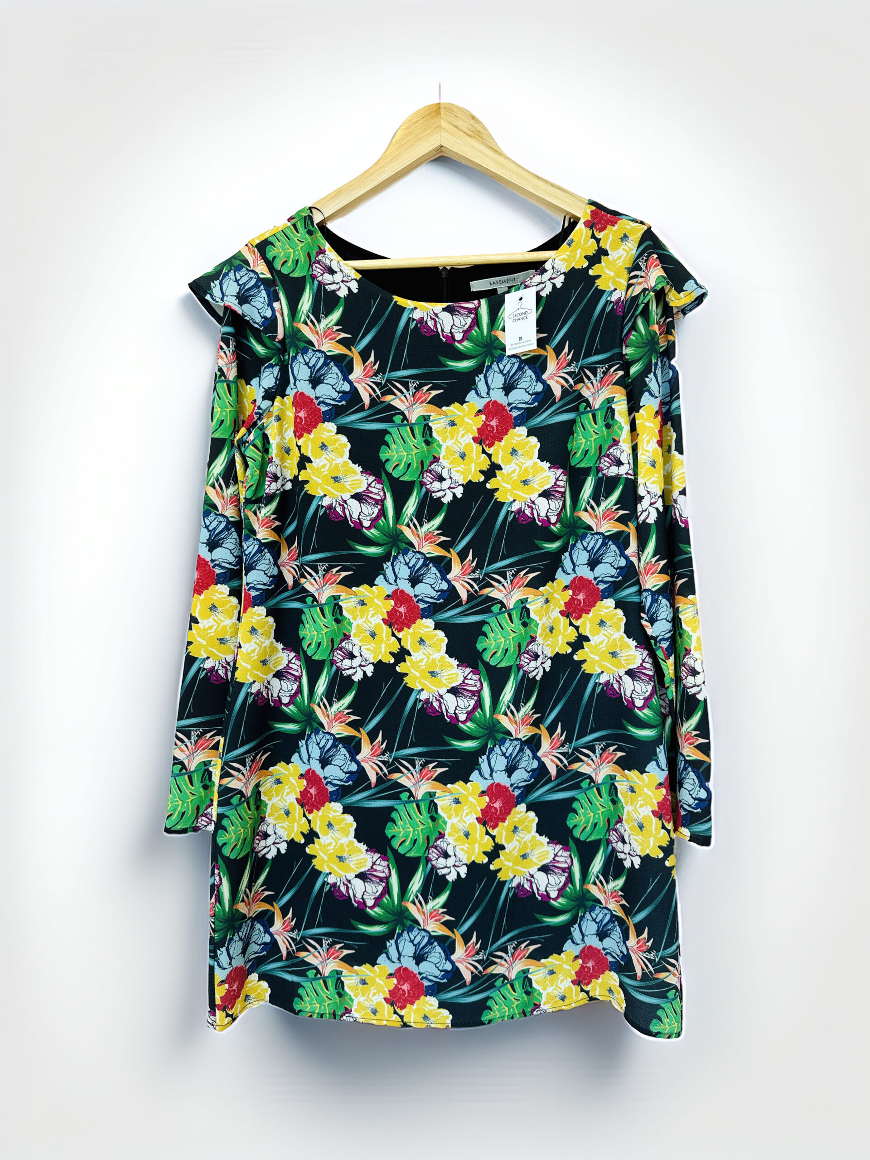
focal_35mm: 24
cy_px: 580
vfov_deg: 71.6
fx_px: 804
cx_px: 435
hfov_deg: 56.8
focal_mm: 6.86
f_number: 1.78
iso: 64
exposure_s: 1/127
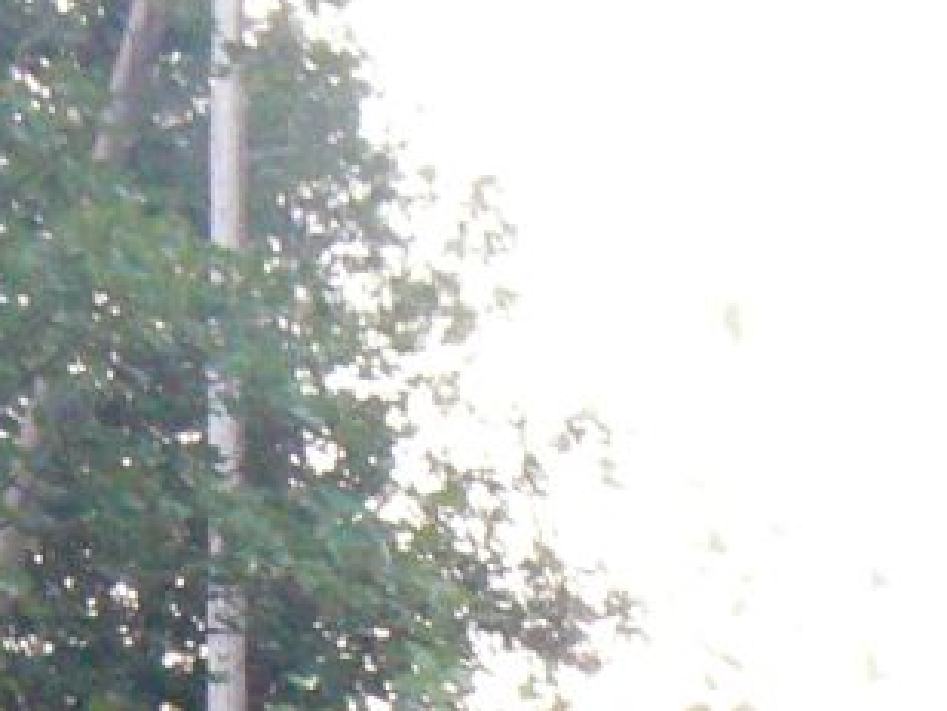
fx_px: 5994
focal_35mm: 219
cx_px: 778
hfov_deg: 9.0
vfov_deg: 6.5
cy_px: 1584
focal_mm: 7.8
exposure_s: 1/13
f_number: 7.1
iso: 400
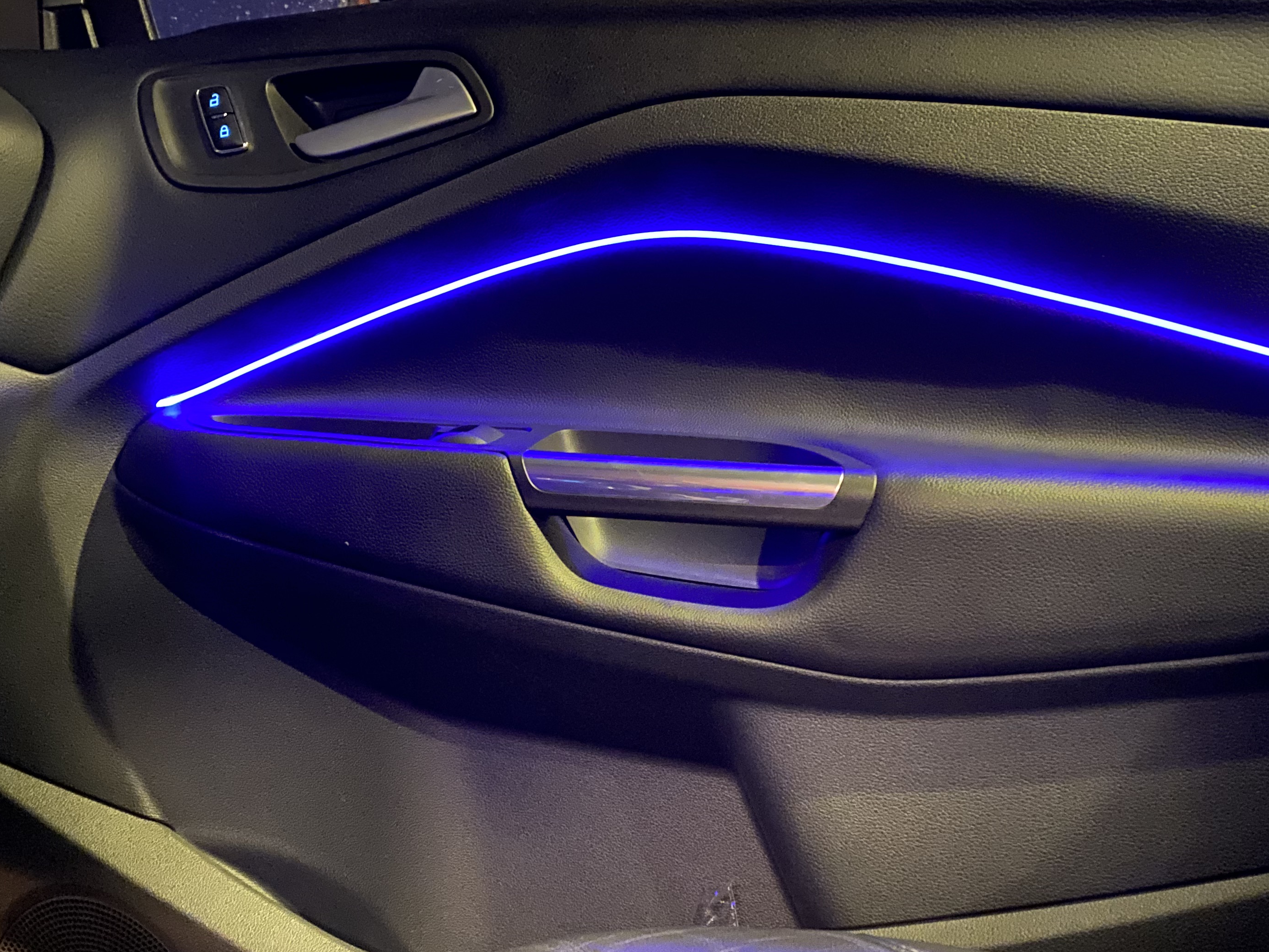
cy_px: 631
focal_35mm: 38
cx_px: 668
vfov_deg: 37.3
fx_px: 1393
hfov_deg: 49.0
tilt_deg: -6.1
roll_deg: -3.7
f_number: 1.8
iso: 800
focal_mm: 4.25
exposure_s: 1/4
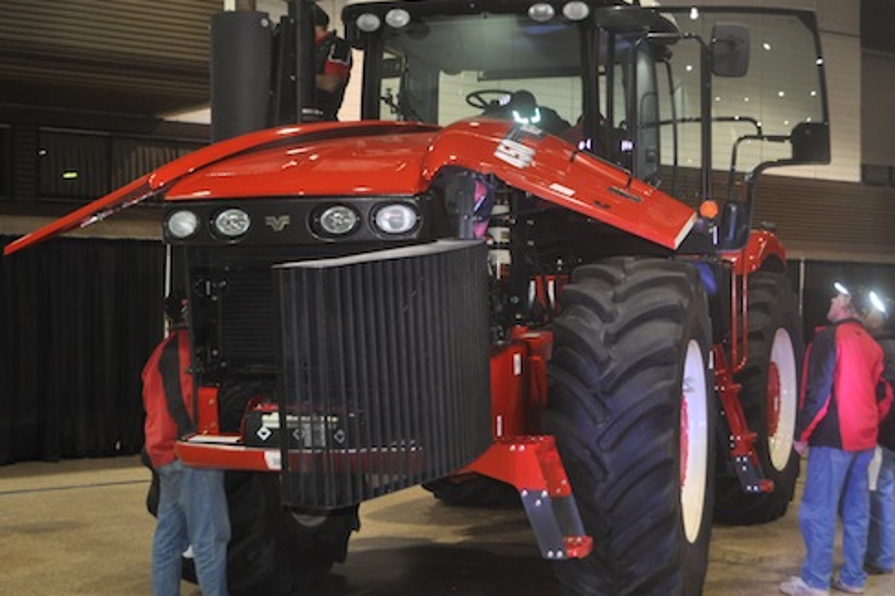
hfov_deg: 33.9
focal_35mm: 59
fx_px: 1466
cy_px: 285
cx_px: 477
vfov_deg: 23.0
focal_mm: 32
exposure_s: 1/60
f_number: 4.8
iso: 800
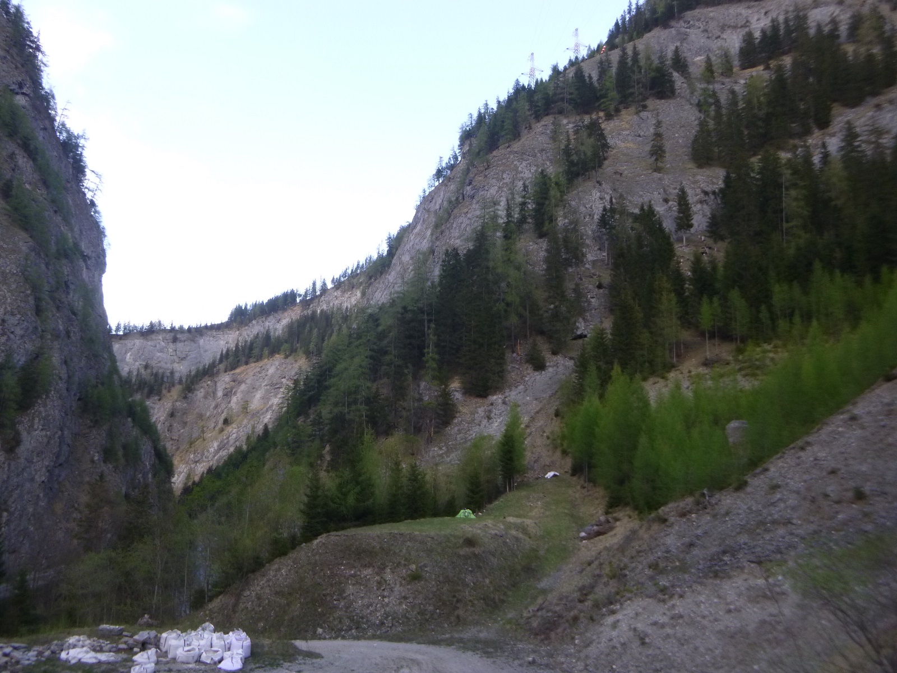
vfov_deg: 54.9
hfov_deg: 69.4
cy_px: 336
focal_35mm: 25
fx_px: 648
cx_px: 448
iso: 125
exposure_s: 1/60
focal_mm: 4.5
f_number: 3.9
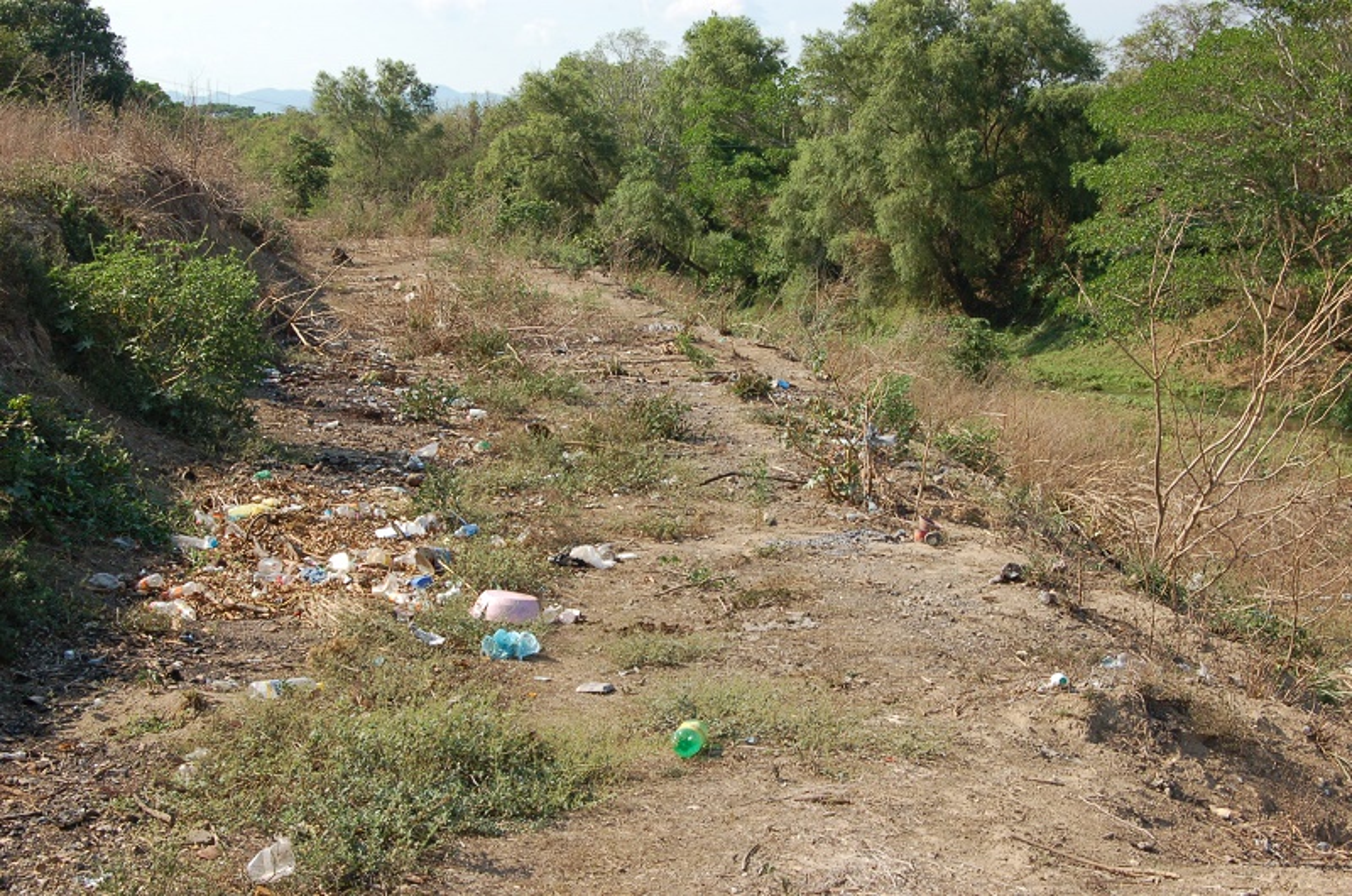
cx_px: 676
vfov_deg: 23.7
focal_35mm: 57
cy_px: 448
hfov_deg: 35.1
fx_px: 2136
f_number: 14
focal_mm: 38
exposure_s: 1/125
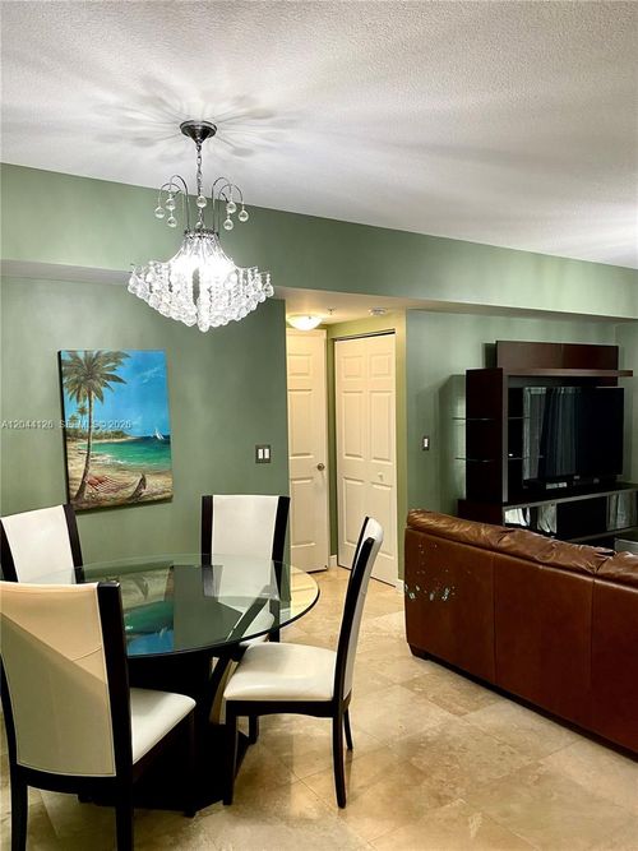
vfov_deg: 67.3
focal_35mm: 26
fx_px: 639
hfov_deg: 53.0
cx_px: 319
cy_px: 426
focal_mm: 4.25
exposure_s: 1/60
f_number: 1.8
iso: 100
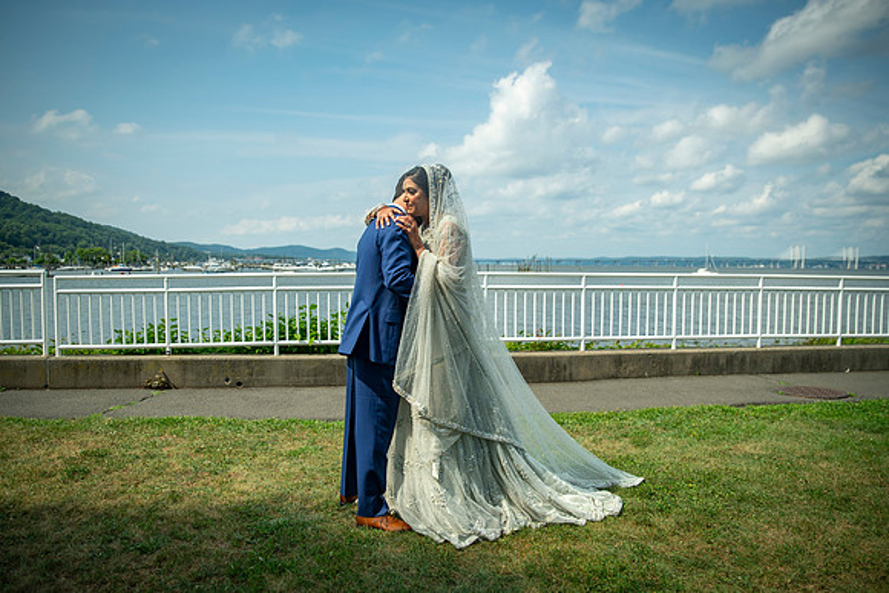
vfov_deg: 48.9
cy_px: 290
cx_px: 439
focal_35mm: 26
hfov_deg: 68.5
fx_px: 652
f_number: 2.8
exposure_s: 1/6400
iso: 200
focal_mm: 24
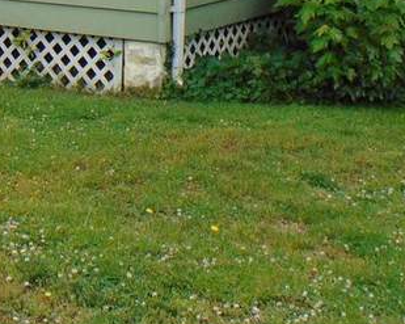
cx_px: 134
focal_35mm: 101
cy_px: -144
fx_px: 1210
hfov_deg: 18.9
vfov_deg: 14.3
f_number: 3
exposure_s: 1/800
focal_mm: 4.5
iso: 80
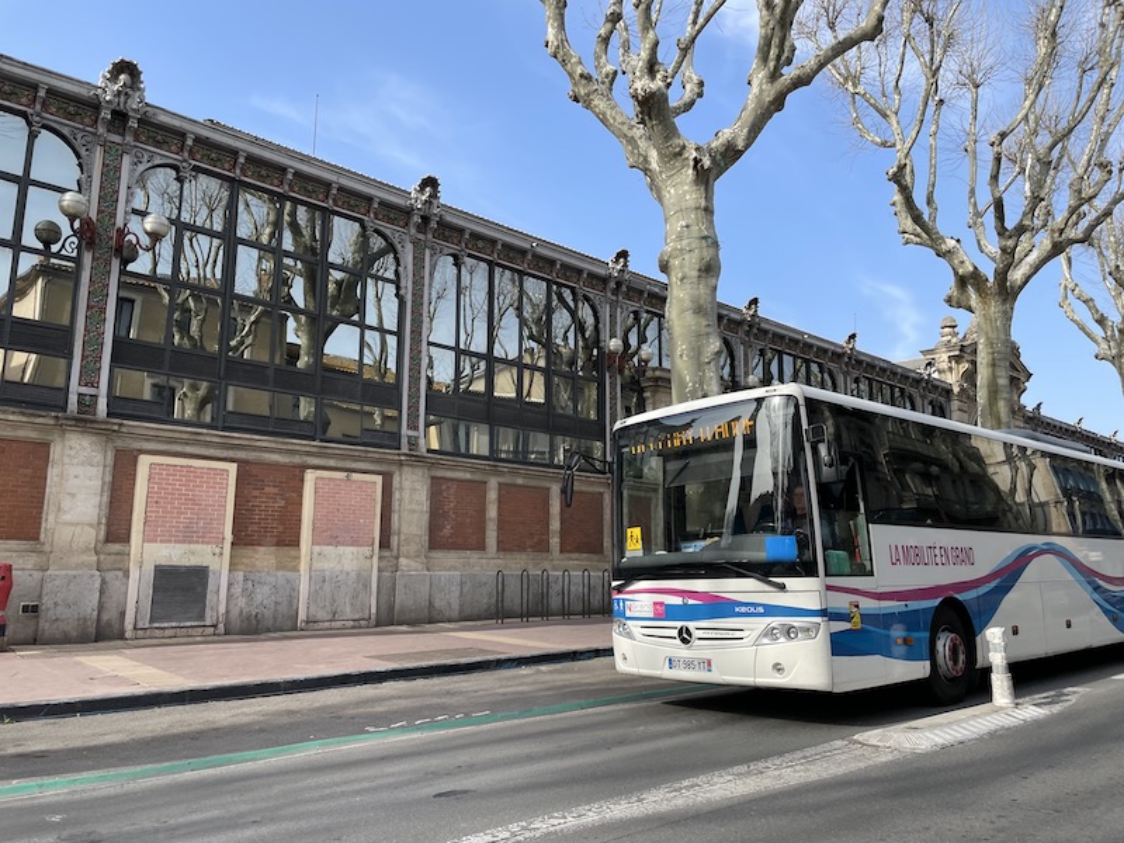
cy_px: 422
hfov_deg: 67.3
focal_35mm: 26
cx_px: 562
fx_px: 844
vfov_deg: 53.1
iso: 32
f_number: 1.6
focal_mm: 4.2
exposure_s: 1/1715
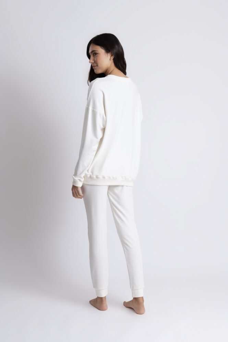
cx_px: 114
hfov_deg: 22.6
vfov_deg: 33.4
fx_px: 571
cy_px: 171
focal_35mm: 60
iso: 125
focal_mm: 60
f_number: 11
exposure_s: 1/125
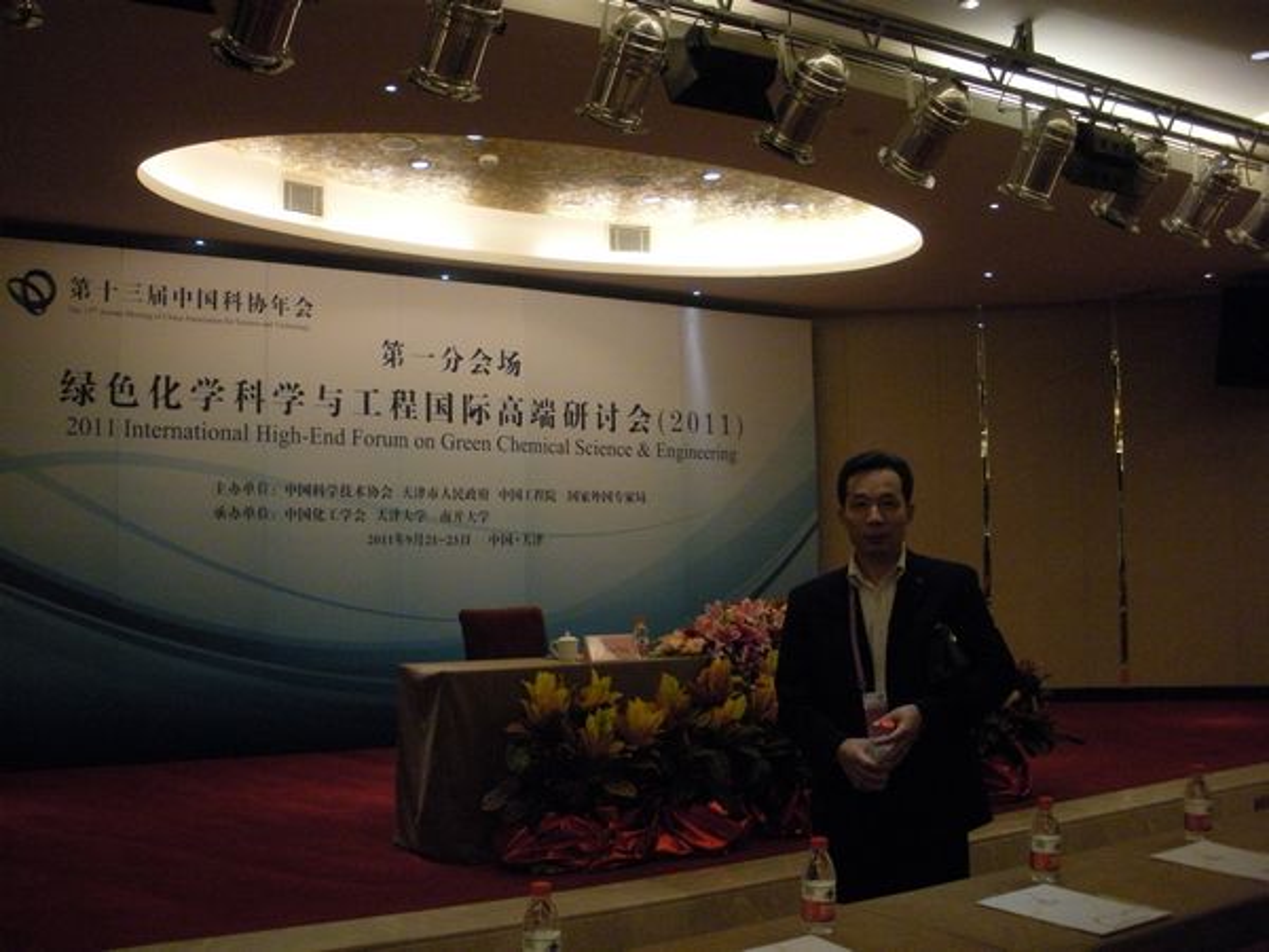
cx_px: 634
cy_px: 476
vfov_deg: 39.7
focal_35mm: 36
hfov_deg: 51.4
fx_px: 1320
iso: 400
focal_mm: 6.3
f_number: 3.5
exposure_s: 1/52.7
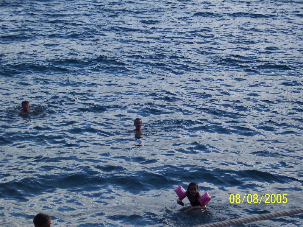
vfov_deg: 13.0
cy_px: 114
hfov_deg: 17.3
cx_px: 152
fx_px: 998
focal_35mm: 114
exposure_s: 1/500
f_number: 4.8
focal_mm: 24
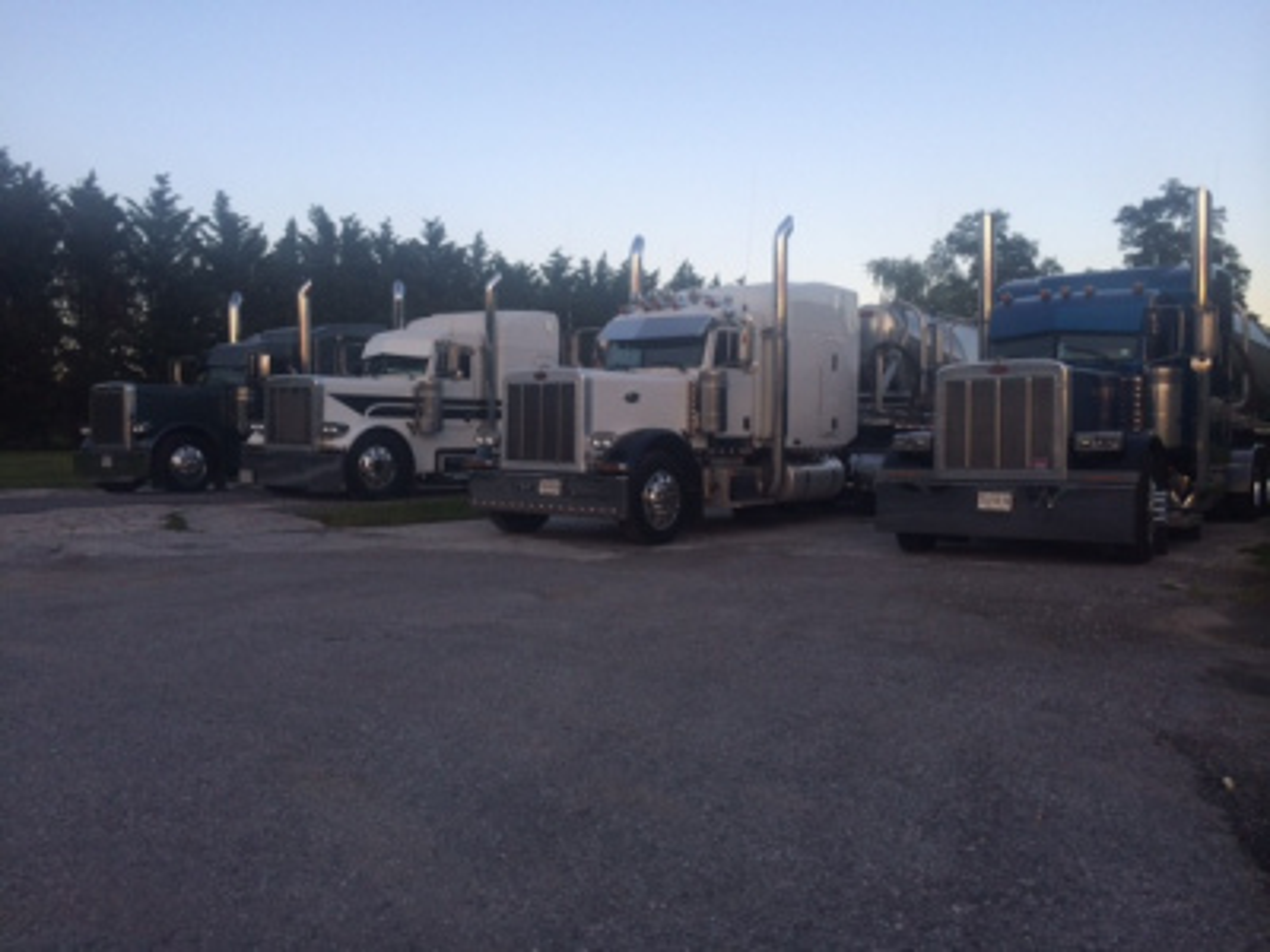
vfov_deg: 46.8
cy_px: 476
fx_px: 1101
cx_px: 635
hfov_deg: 60.0
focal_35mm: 30
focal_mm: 4.12
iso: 32
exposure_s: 1/237
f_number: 2.2
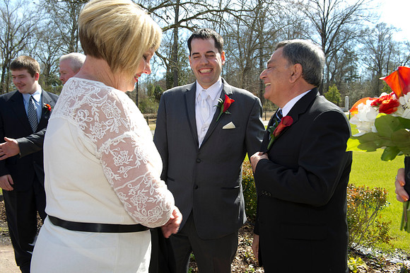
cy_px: 136
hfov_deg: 54.5
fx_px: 398
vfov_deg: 37.8
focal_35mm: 35
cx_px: 205
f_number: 10
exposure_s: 1/80
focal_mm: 35
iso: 100
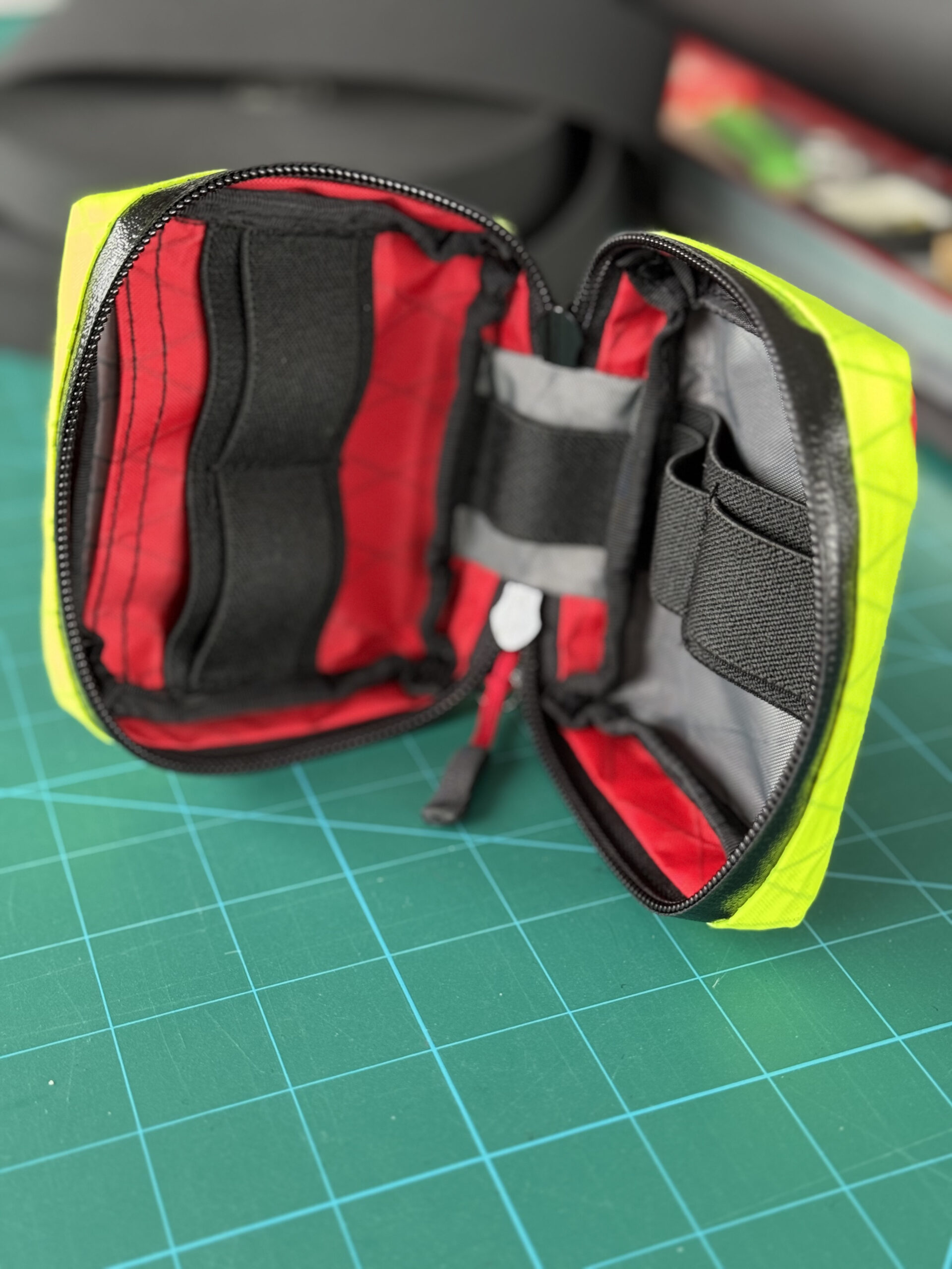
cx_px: 476
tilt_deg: -32.3
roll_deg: +0.5
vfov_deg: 39.7
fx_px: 1760
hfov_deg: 30.3
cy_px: 634
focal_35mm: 48
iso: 125
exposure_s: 1/60
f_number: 1.78
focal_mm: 6.76
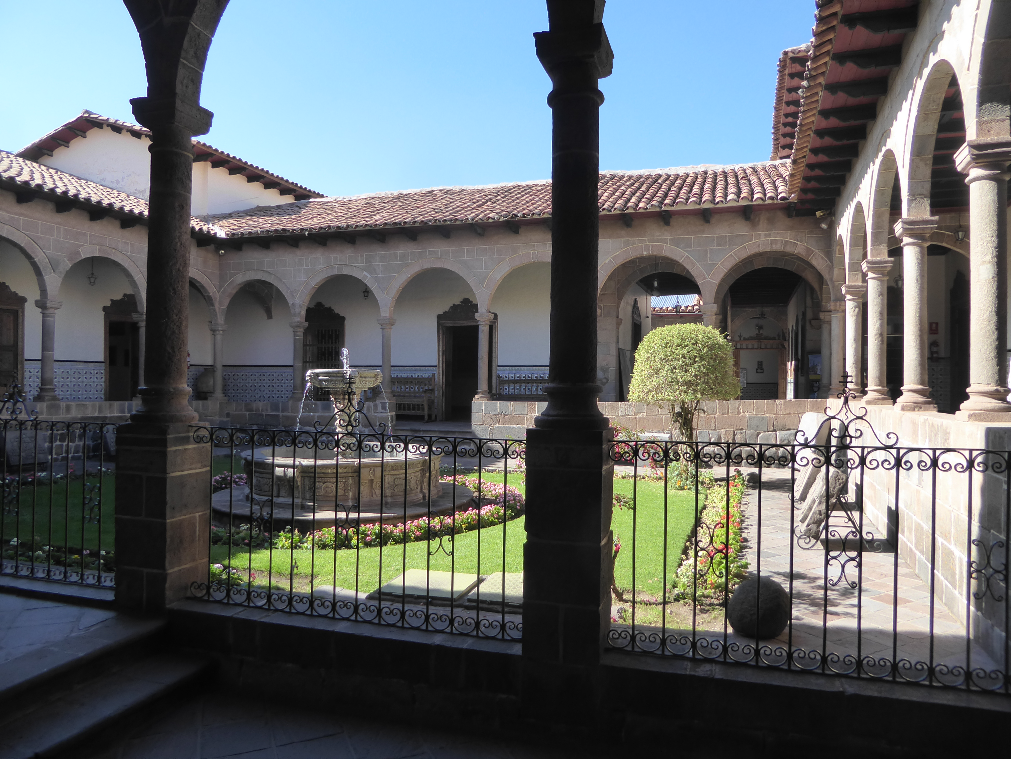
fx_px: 730
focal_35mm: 25
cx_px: 506
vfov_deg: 54.9
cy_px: 380
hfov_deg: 69.4
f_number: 3.3
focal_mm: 4.3
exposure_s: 1/320
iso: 160
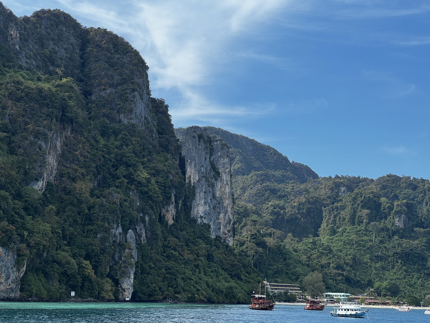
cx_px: 215
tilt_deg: +7.7
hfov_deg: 25.3
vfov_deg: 19.1
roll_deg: -1.1
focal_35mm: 77
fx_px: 956
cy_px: 162
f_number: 2.8
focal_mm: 9
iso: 32
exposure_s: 1/779
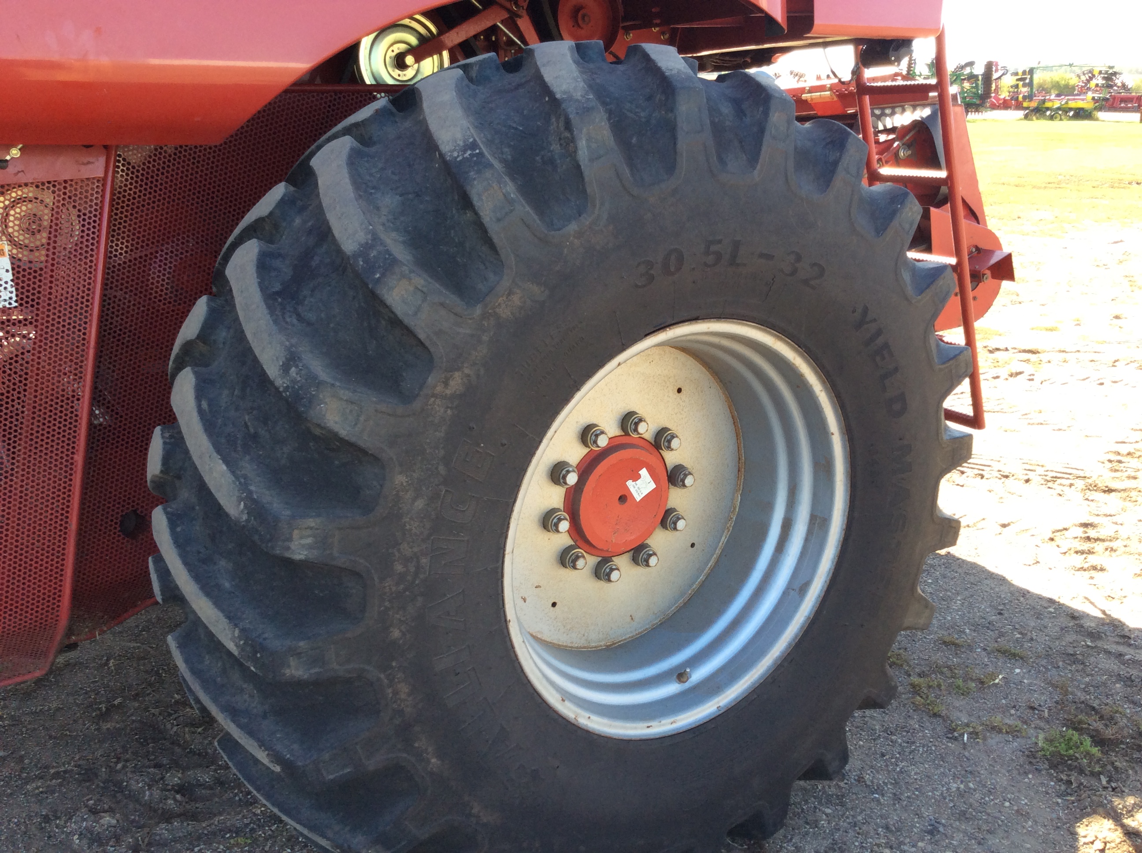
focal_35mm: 32
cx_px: 571
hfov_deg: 56.9
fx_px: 1054
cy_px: 426
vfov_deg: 44.1
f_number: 2.4
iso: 32
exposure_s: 1/181
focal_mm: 3.3
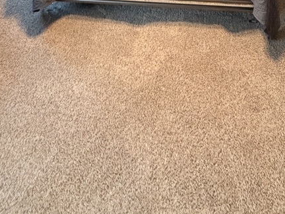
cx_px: 146
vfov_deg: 26.3
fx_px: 288
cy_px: -124
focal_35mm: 35
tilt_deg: -16.4
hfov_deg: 52.6
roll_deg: +0.6
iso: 500
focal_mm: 2.22
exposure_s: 1/60
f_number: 2.2
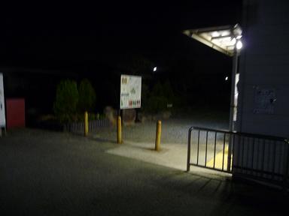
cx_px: 144
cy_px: 108
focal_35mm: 28
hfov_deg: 63.4
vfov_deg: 49.7
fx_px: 234
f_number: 3.3
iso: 400
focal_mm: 4.7
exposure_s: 1/8
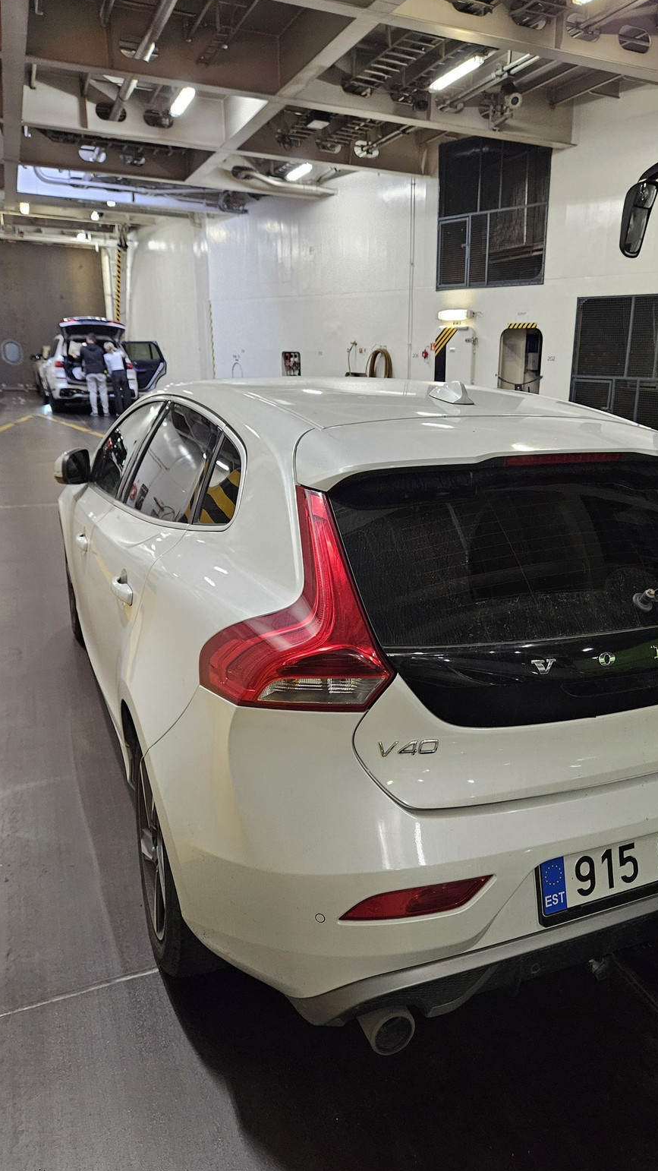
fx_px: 807
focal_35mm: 26
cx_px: 418
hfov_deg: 44.0
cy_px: 596
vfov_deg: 71.9
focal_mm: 5.4
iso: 1000
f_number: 1.8
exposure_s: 1/100
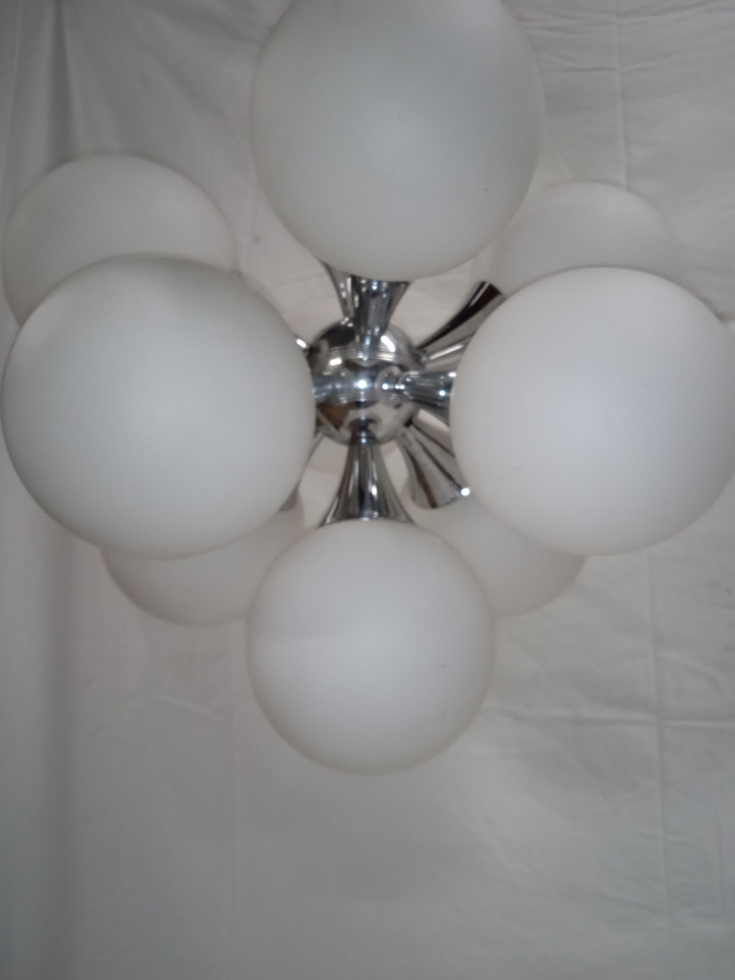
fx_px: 821
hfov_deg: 48.2
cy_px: 501
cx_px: 370
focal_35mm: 29
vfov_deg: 61.7
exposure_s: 1/25
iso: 418
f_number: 2.2
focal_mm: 3.43
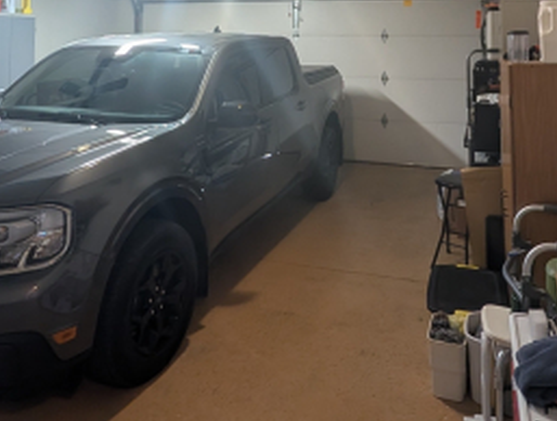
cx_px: 310
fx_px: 500
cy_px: 9
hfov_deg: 58.1
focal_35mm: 31
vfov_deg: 40.5
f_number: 1.7
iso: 152
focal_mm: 2.02
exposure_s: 1/30
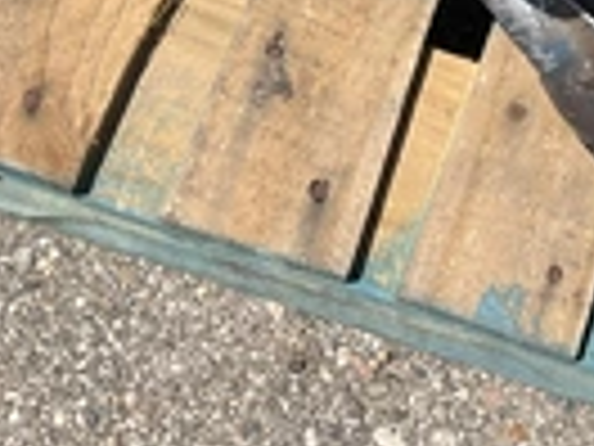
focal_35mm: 88
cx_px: 630
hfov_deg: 21.3
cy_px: -207
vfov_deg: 15.6
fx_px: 1510
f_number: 1.8
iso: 25
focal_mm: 3
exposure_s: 1/1912
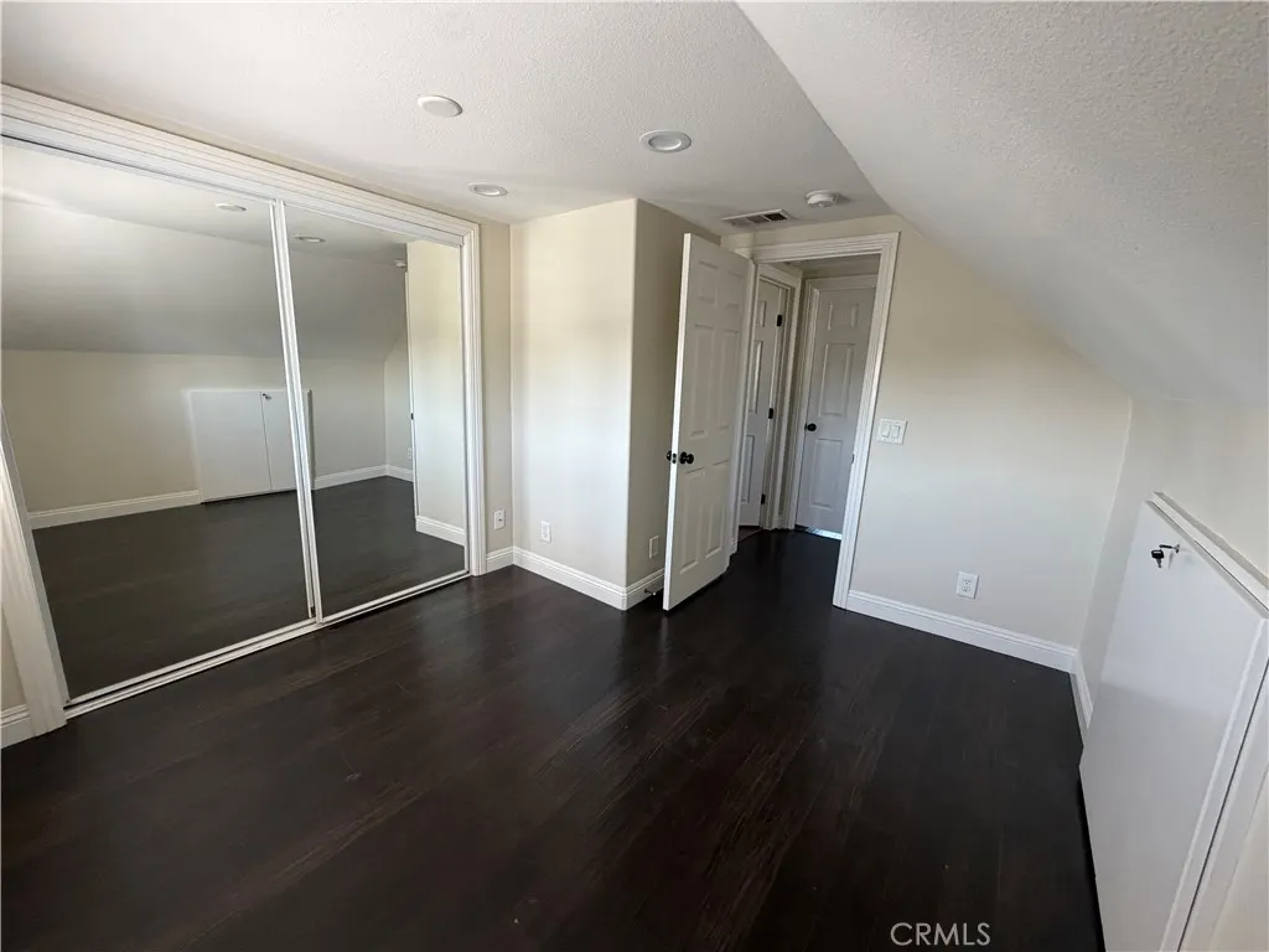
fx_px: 513
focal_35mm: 14
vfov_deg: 85.7
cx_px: 634
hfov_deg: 102.1
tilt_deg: -12.3
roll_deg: -1.8
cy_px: 476
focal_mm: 2.22
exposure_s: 1/121
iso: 250
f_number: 2.2
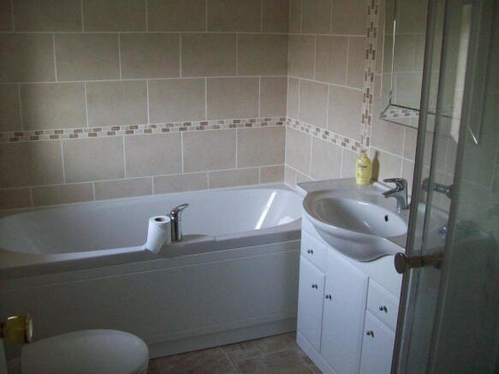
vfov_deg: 39.6
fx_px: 519
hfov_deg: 51.4
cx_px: 250
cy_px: 187
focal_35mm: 36
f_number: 2.7
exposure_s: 1/64
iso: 200
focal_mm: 6
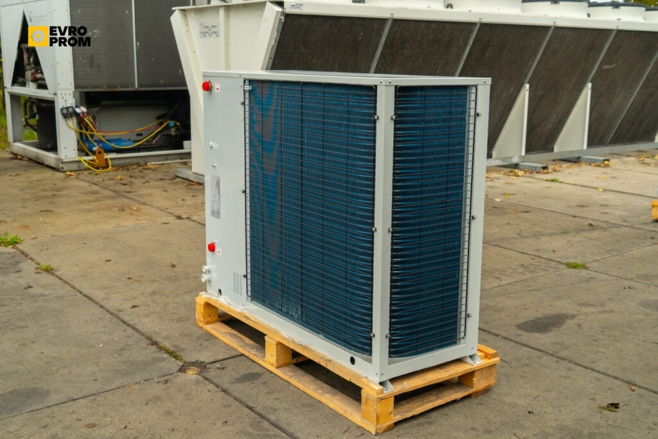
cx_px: 329
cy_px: 220
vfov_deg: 33.4
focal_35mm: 40
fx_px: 731
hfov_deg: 48.5
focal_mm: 40
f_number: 6.3
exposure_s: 1/100
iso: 400
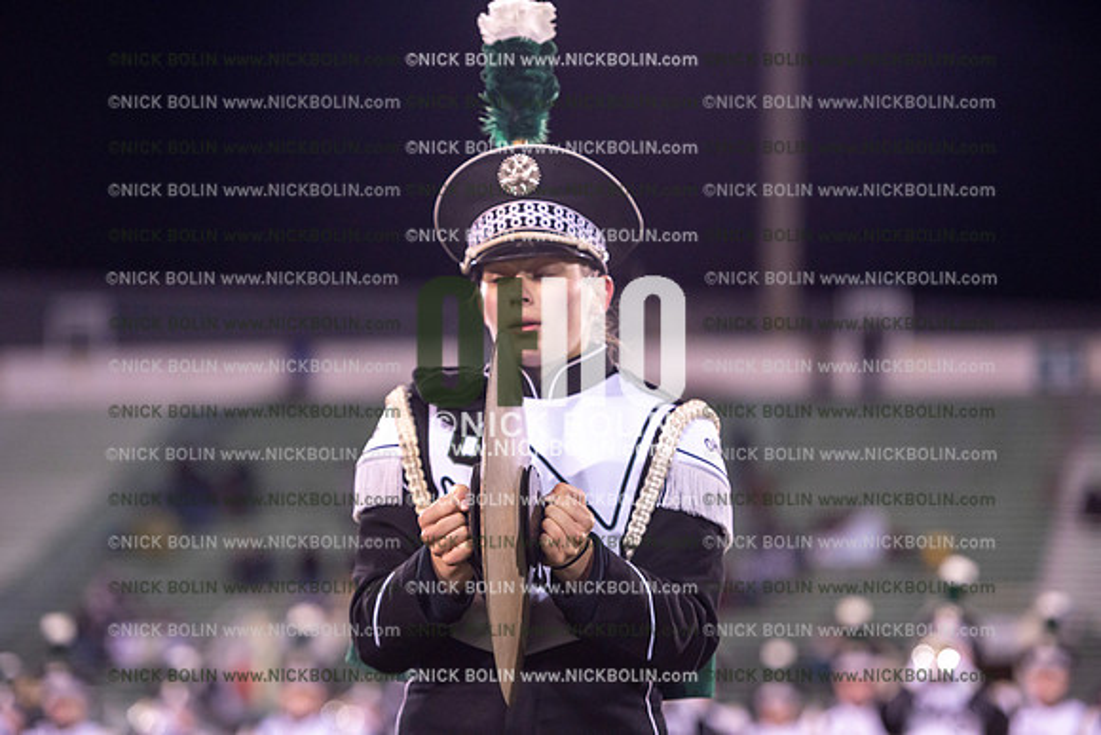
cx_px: 550
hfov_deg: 15.8
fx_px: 3977
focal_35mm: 130
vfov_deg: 10.6
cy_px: 368
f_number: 2.8
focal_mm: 130
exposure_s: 1/1250
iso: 2500
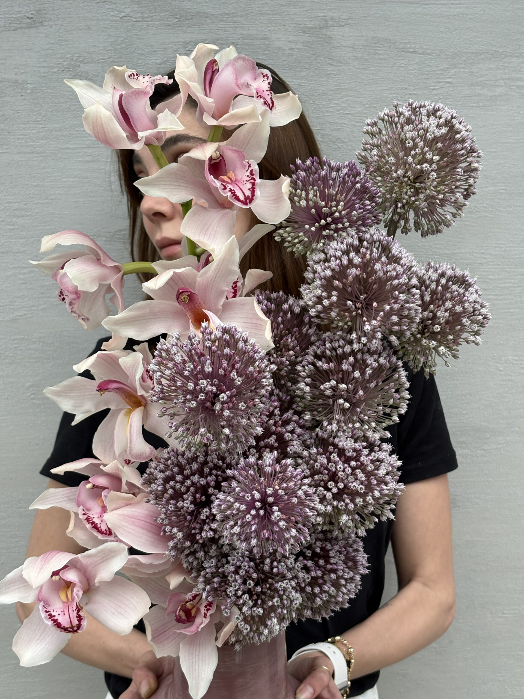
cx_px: 262
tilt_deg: -8.7
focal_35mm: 52
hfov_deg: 28.0
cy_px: 350
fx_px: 1050
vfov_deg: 36.8
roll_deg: +1.4
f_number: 1.6
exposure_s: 1/217
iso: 40
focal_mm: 5.96
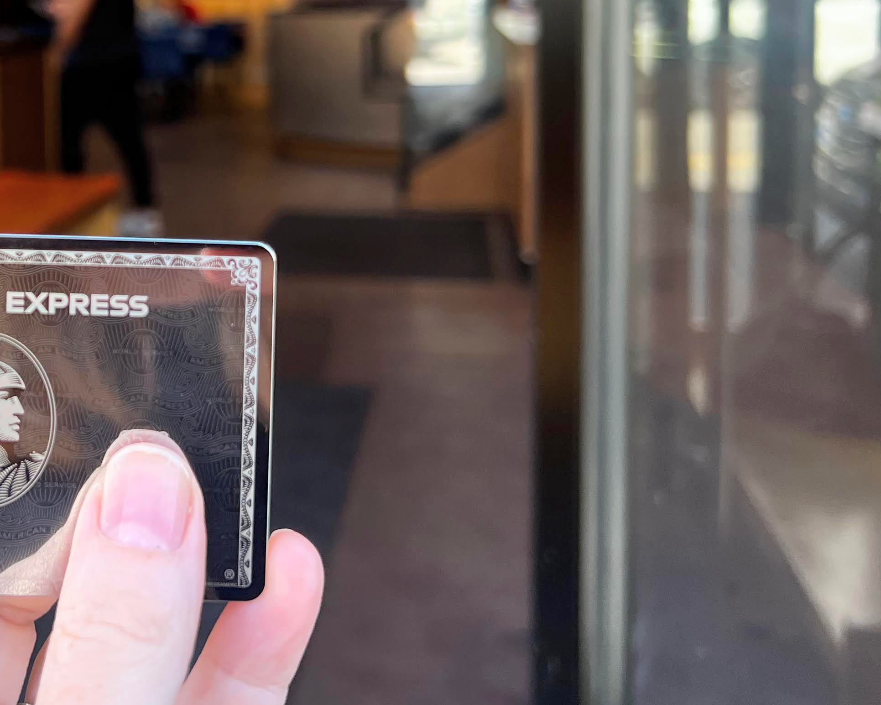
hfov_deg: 32.5
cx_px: -4
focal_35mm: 53
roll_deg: +1.9
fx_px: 1382
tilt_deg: -5.2
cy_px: 99
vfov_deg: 27.8
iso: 100
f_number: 1.5
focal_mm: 5.7
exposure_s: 1/120
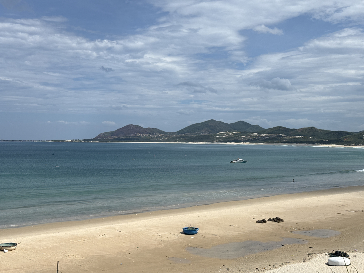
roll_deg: -1.4
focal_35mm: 48
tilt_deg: -0.7
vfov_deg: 30.3
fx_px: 505
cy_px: 136
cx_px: 182
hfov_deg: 39.7
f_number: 1.78
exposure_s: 1/11364
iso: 64
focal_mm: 6.76
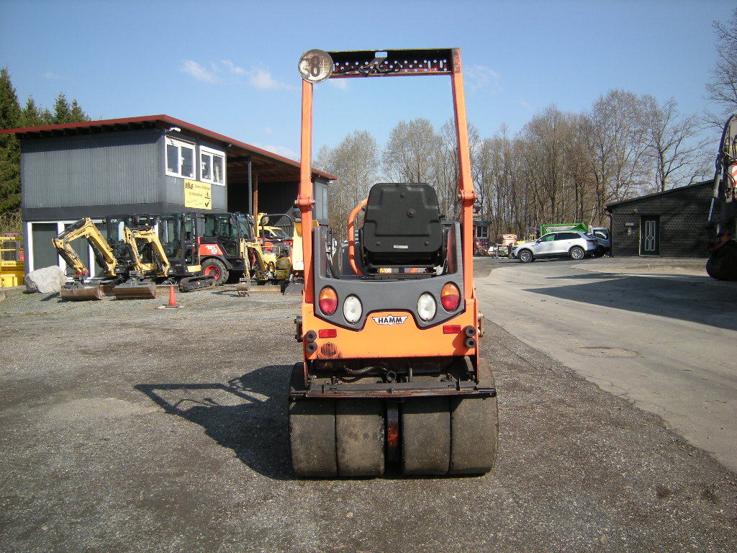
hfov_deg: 63.4
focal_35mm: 28
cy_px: 276
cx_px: 368
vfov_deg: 49.7
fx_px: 596
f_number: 5.6
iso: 64
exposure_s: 1/193
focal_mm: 4.7
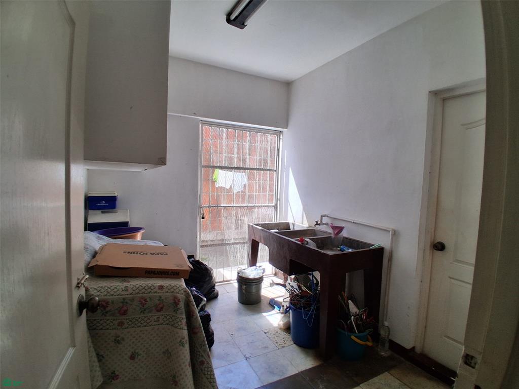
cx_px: 260
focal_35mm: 17
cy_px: 194
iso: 50
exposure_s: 1/174
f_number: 2.2
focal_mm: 1.4
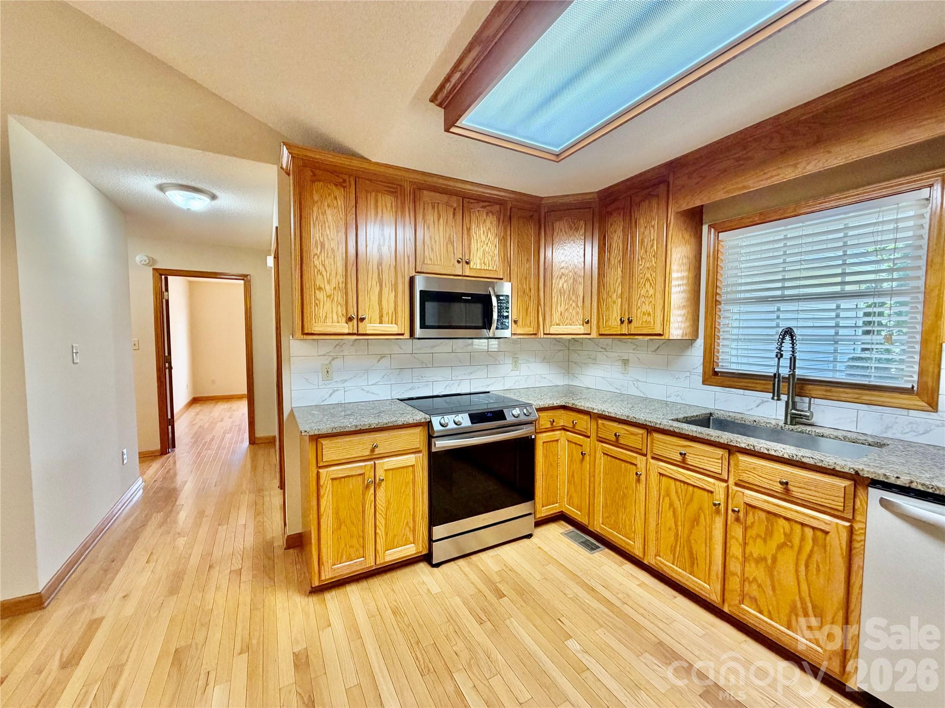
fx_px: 382
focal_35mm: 14
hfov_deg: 102.1
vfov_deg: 85.7
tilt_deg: -2.9
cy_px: 354
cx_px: 472
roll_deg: +0.8
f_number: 2.2
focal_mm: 2.22
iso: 200
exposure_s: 1/60
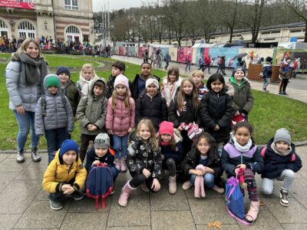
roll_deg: -2.1
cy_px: 115
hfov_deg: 67.3
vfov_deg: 53.1
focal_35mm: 26
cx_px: 154
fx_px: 231
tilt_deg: -14.3
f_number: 1.5
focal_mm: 5.7
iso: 40
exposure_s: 1/168
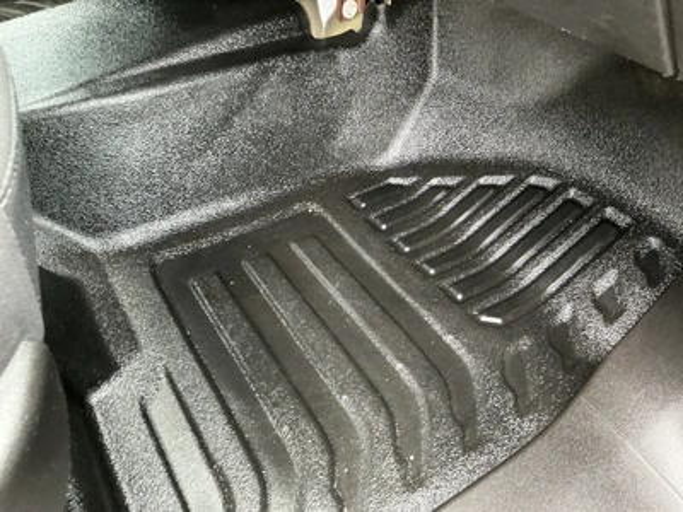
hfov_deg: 63.4
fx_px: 552
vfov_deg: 49.7
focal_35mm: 28
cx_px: 342
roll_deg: +0.4
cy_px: 256
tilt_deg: -42.8
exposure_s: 1/48
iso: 320
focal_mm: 3
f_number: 1.8
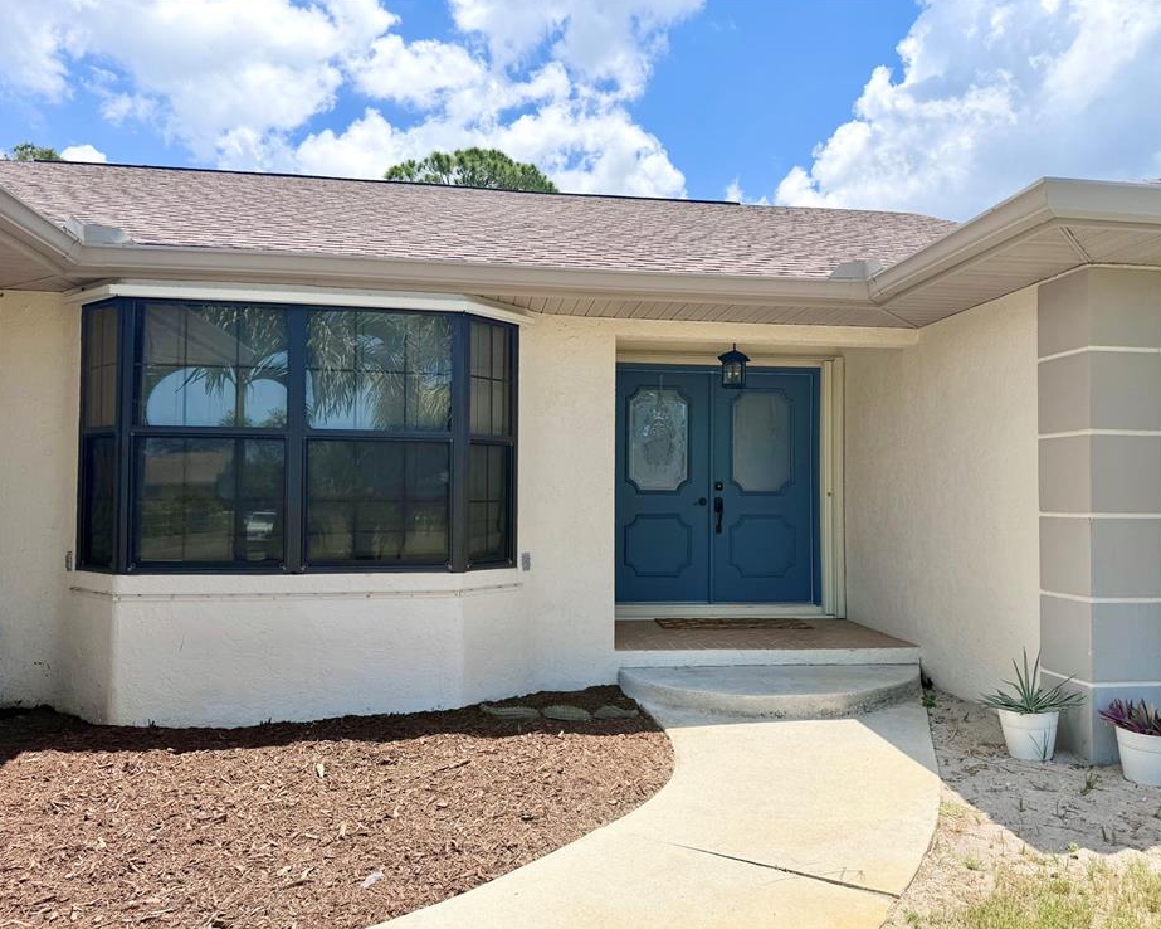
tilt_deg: +3.5
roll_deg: -0.5
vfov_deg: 54.9
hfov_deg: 66.0
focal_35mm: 26
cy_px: 477
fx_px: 893
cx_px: 605
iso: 80
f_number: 1.78
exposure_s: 1/4405
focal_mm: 6.76
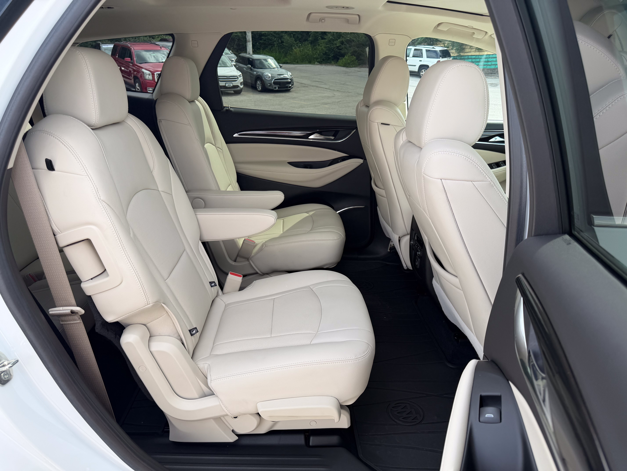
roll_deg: +1.8
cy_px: 236
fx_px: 435
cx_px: 314
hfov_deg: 71.6
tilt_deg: -19.4
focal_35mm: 24
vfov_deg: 56.8
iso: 80
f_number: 1.78
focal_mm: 6.76
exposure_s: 1/979
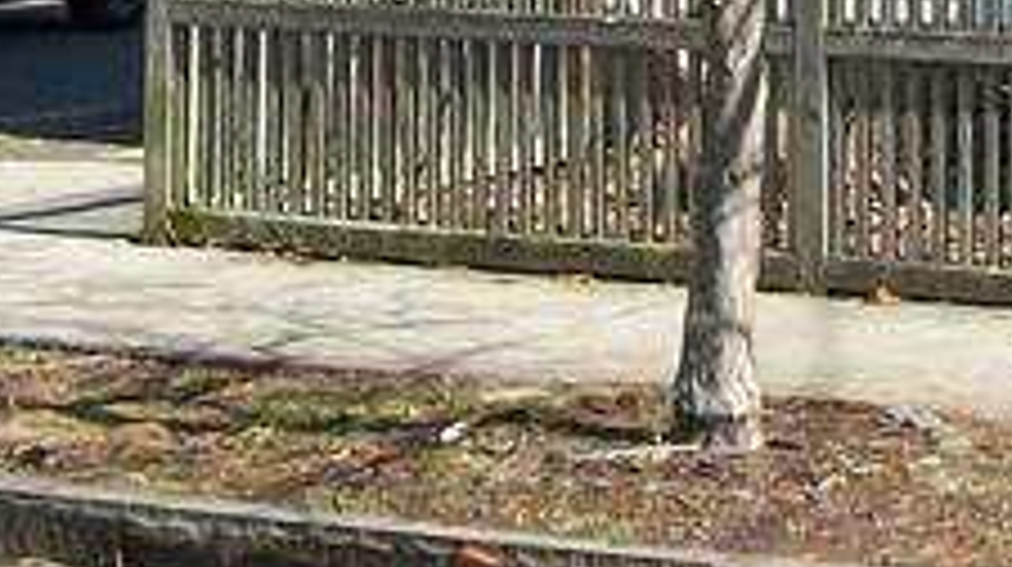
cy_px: -675
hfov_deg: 13.4
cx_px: 972
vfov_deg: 7.2
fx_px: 4262
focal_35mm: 159
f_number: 5.5
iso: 80
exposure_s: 1/250
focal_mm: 5.7
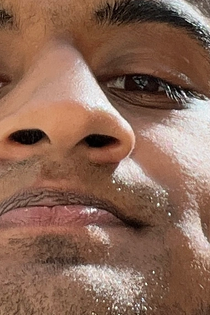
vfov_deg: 12.1
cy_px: 108
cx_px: 70
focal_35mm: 169
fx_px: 1479
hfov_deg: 8.1
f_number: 2.2
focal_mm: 2.71
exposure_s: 1/112
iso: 100
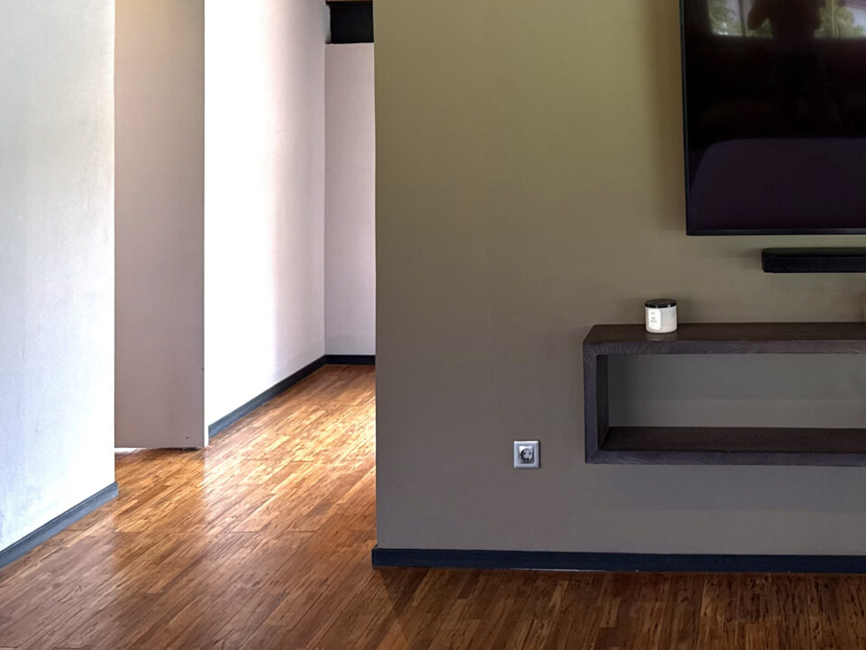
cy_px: 12
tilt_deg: +4.0
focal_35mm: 48
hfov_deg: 38.5
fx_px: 1201
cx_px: 664
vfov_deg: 28.5
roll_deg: +1.1
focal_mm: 6.76
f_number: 1.78
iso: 160
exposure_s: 1/50
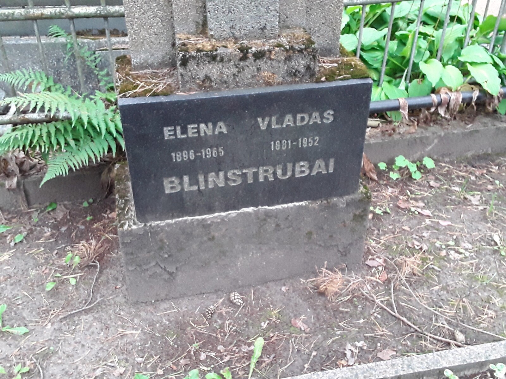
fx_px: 395
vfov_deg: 51.4
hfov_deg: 65.3
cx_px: 253
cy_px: 190
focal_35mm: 27
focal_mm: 2.91
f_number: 1.9
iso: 160
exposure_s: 1/20
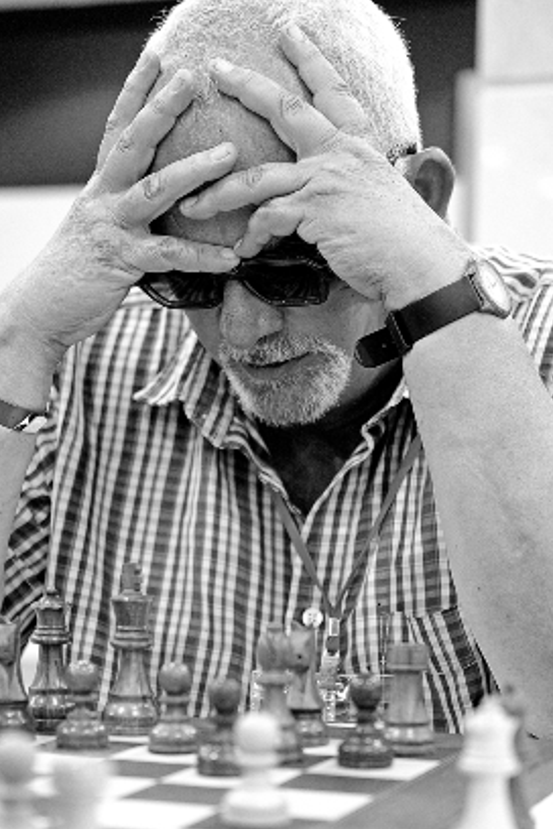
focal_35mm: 78
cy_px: 538
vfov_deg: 25.9
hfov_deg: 17.5
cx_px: 268
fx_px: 1797
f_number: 2
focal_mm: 35
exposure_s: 1/250
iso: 800
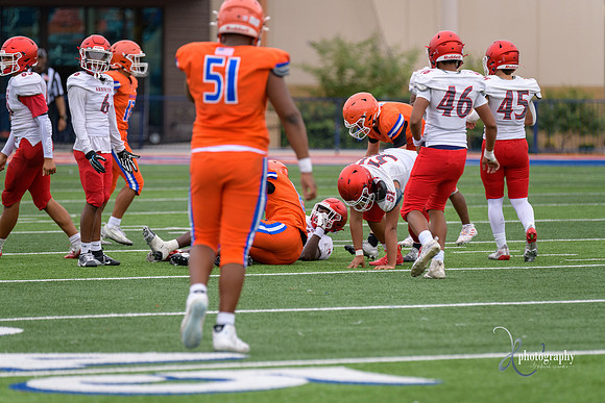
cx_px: 302
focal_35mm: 270
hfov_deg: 7.6
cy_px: 202
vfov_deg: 5.1
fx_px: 4538
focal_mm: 270
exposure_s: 1/800
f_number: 3.5
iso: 720
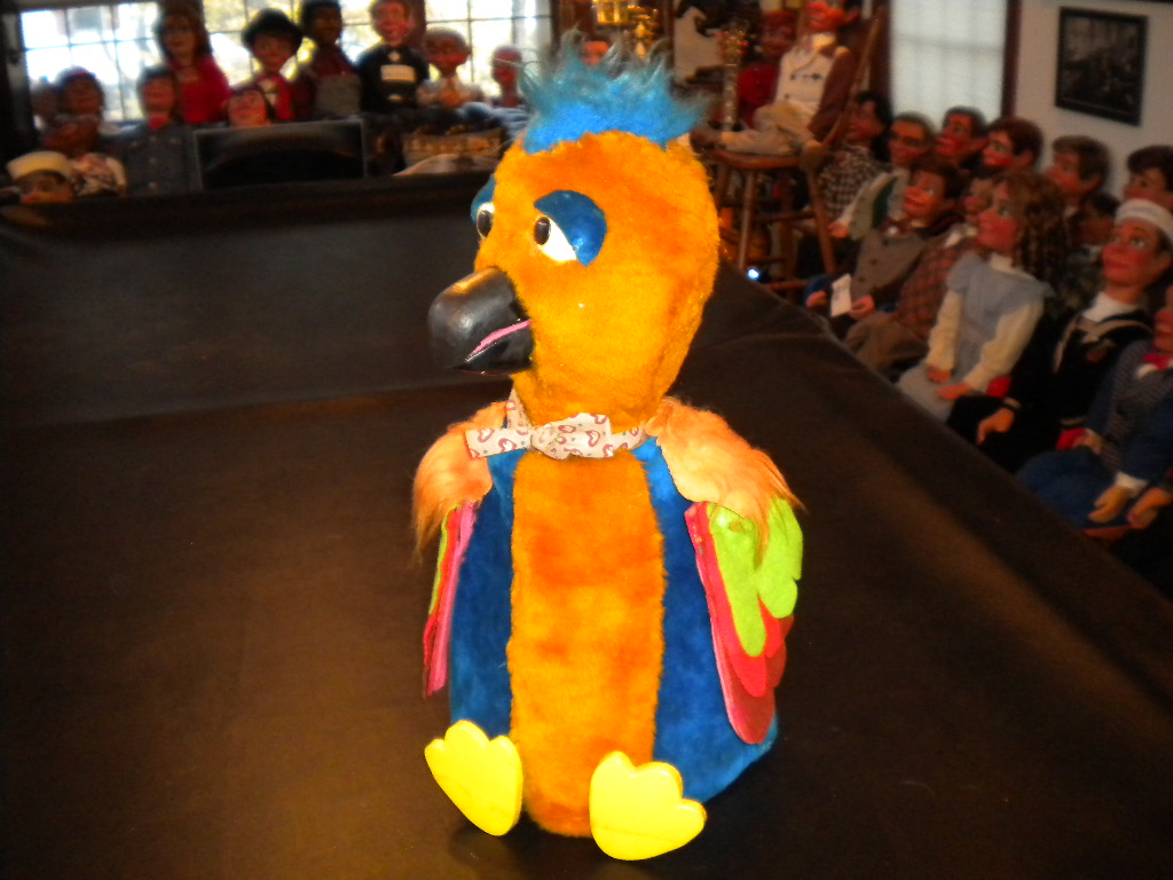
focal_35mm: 35
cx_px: 586
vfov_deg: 40.7
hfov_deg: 52.6
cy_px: 440
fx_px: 1186
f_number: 3.1
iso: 400
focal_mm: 6.3
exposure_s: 1/30
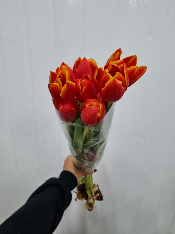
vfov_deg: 67.3
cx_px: 88
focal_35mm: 26
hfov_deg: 53.1
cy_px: 117
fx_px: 175
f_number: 1.8
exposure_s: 1/120
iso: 250
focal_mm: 5.4
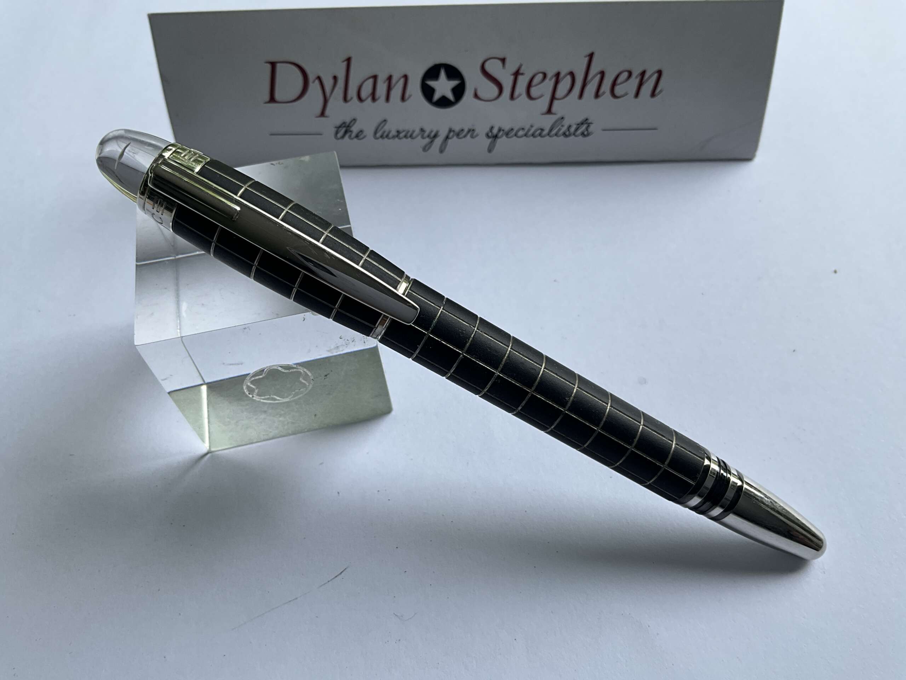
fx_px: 759
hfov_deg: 61.7
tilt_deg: -56.2
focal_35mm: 29
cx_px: 453
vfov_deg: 48.2
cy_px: 340
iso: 25
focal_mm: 3
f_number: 1.8
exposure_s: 1/370
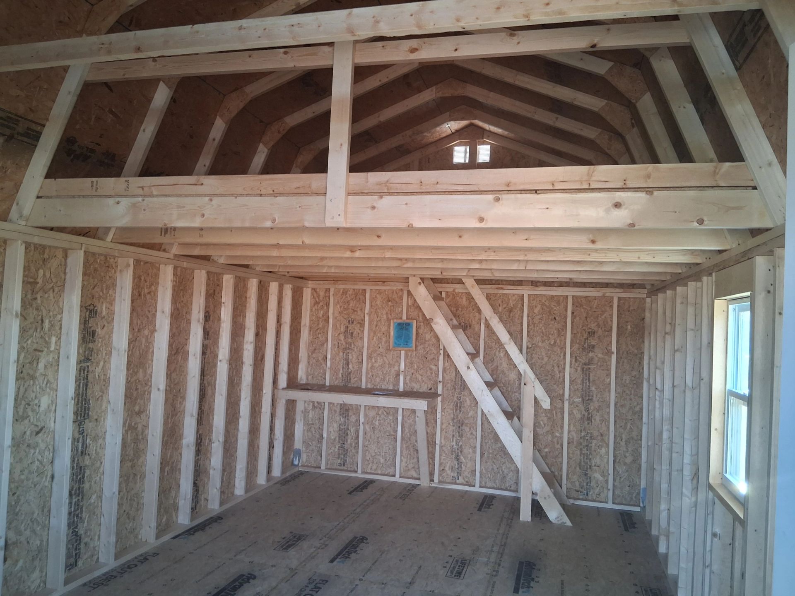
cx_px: 398
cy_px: 298
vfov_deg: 53.1
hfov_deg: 67.3
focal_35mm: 26
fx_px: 597
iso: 320
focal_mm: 3.98
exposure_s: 1/50
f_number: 1.8
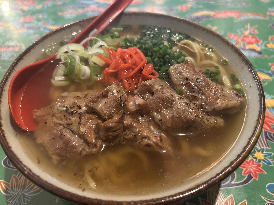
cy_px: 102
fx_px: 206
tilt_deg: -49.6
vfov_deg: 53.1
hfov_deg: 67.3
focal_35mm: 26
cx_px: 137
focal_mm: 5.7
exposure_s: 1/33
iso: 500
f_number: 1.5
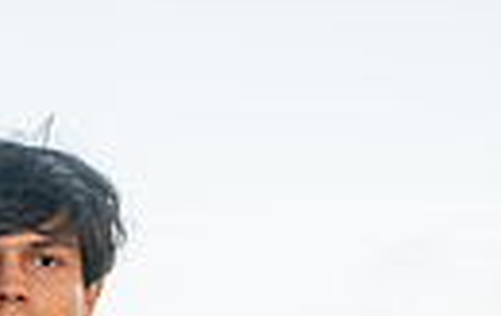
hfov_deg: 9.9
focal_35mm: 211
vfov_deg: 5.9
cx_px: 46
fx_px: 2888
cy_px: 825
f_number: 7.1
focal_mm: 60
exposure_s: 1/200
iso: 200
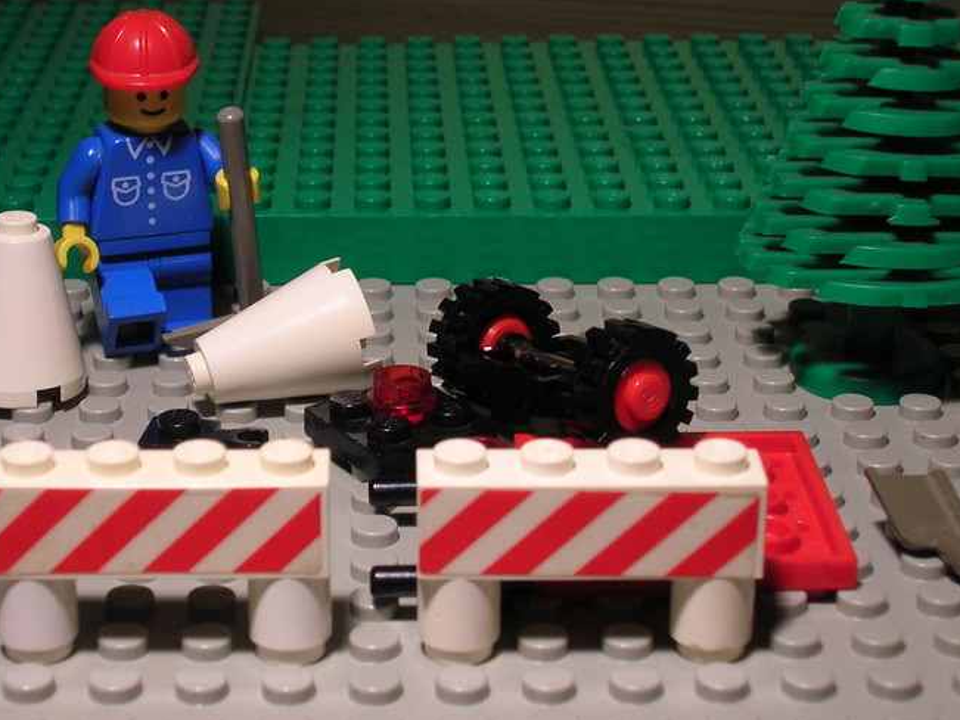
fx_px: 2412
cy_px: 350
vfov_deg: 17.0
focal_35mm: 87
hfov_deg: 22.5
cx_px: 364
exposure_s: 1/18.5
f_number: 3.6
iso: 50
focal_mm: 10.4
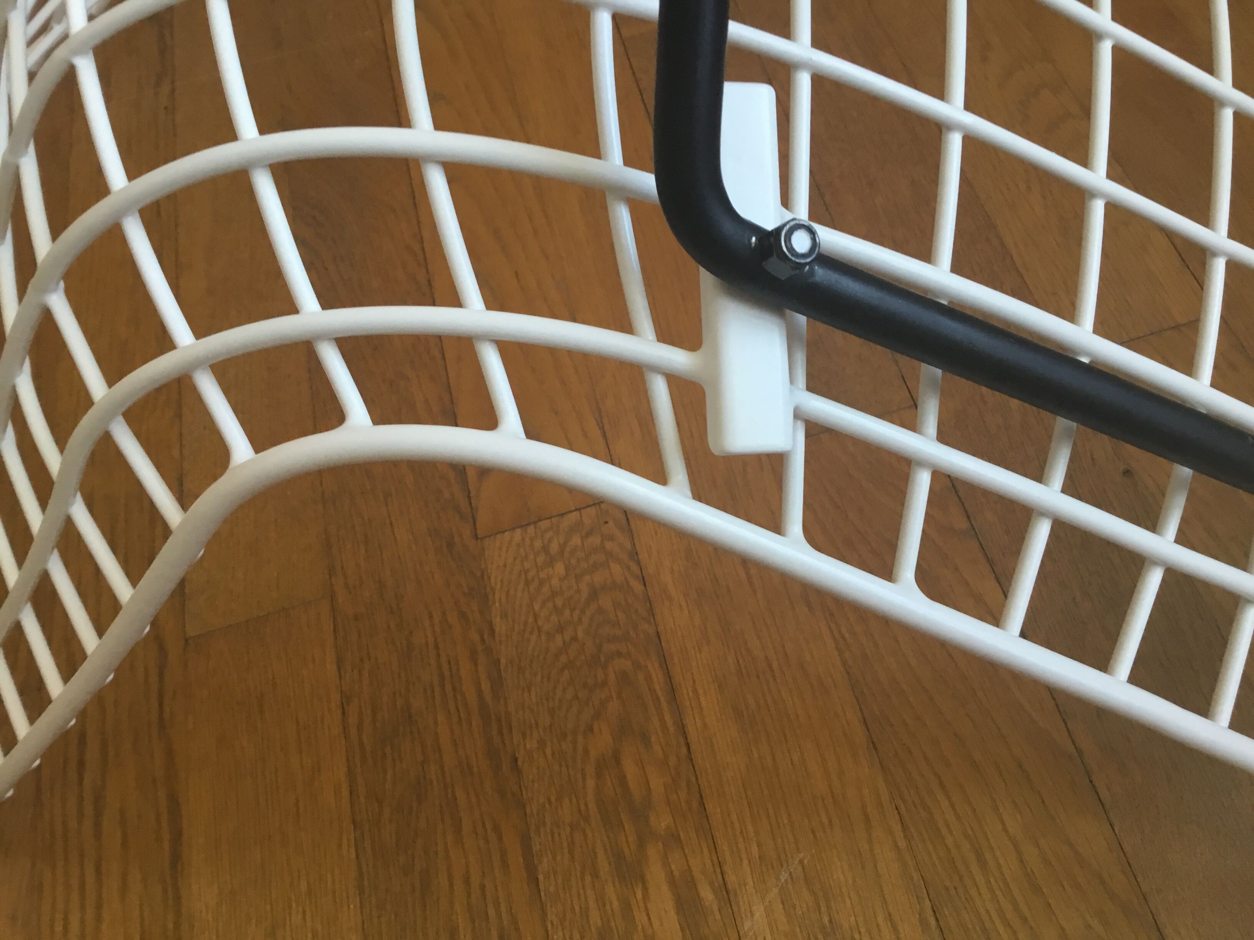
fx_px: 1123
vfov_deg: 45.4
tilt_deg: -57.9
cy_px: 470
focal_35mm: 31
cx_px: 627
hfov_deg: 58.4
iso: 80
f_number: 2.4
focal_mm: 3.3
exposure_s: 1/33
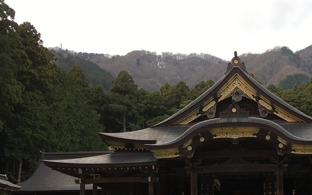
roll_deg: +1.8
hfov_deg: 33.9
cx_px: 256
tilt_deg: +5.7
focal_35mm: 58
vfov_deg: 21.5
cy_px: 197
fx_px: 493
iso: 25
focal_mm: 4.15
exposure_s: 1/120
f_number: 2.2
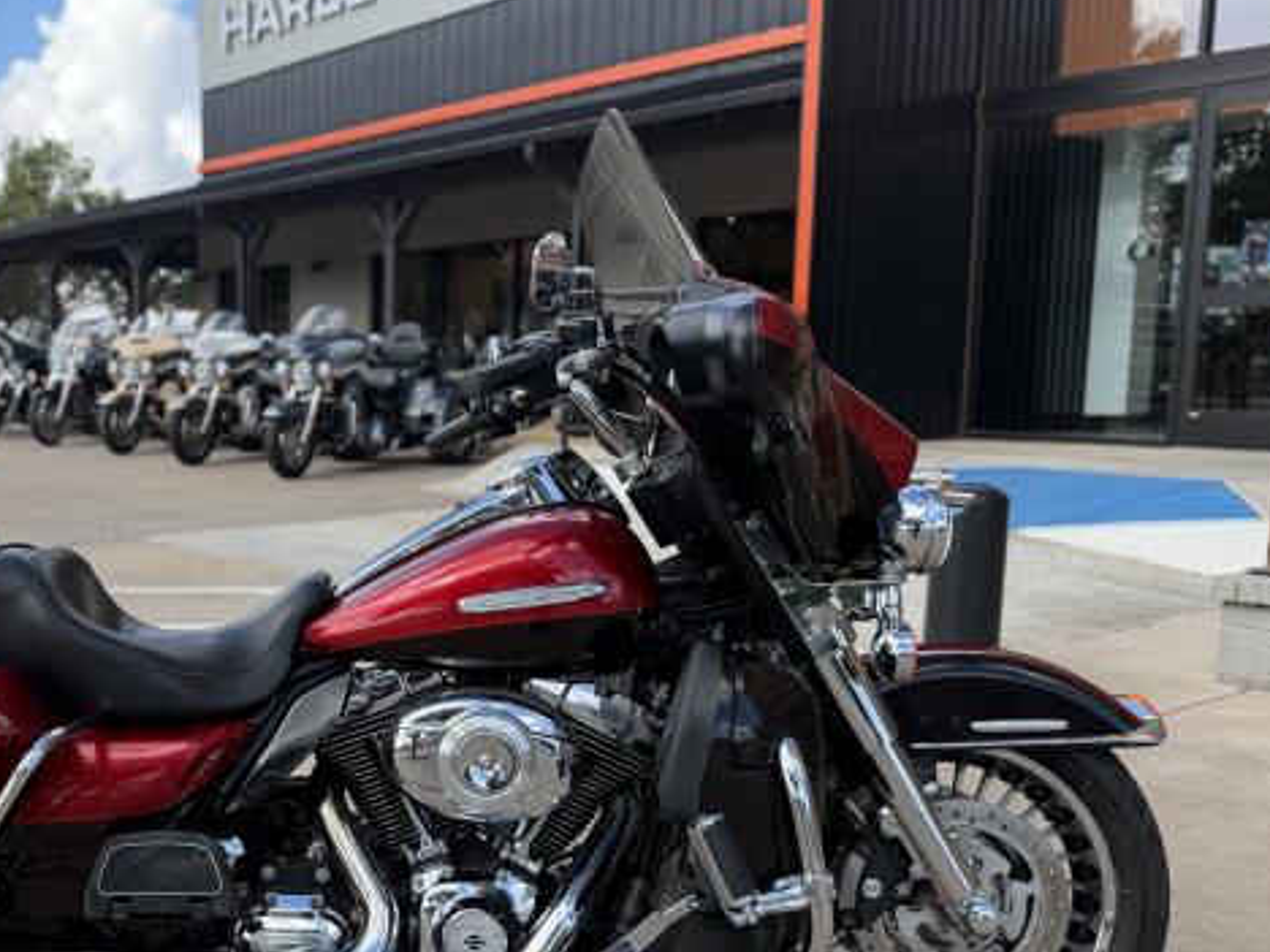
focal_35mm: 41
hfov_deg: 43.8
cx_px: 269
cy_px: 597
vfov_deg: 34.9
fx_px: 1504
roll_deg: -0.7
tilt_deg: -9.2
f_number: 1.78
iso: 100
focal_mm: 6.76
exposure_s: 1/2000
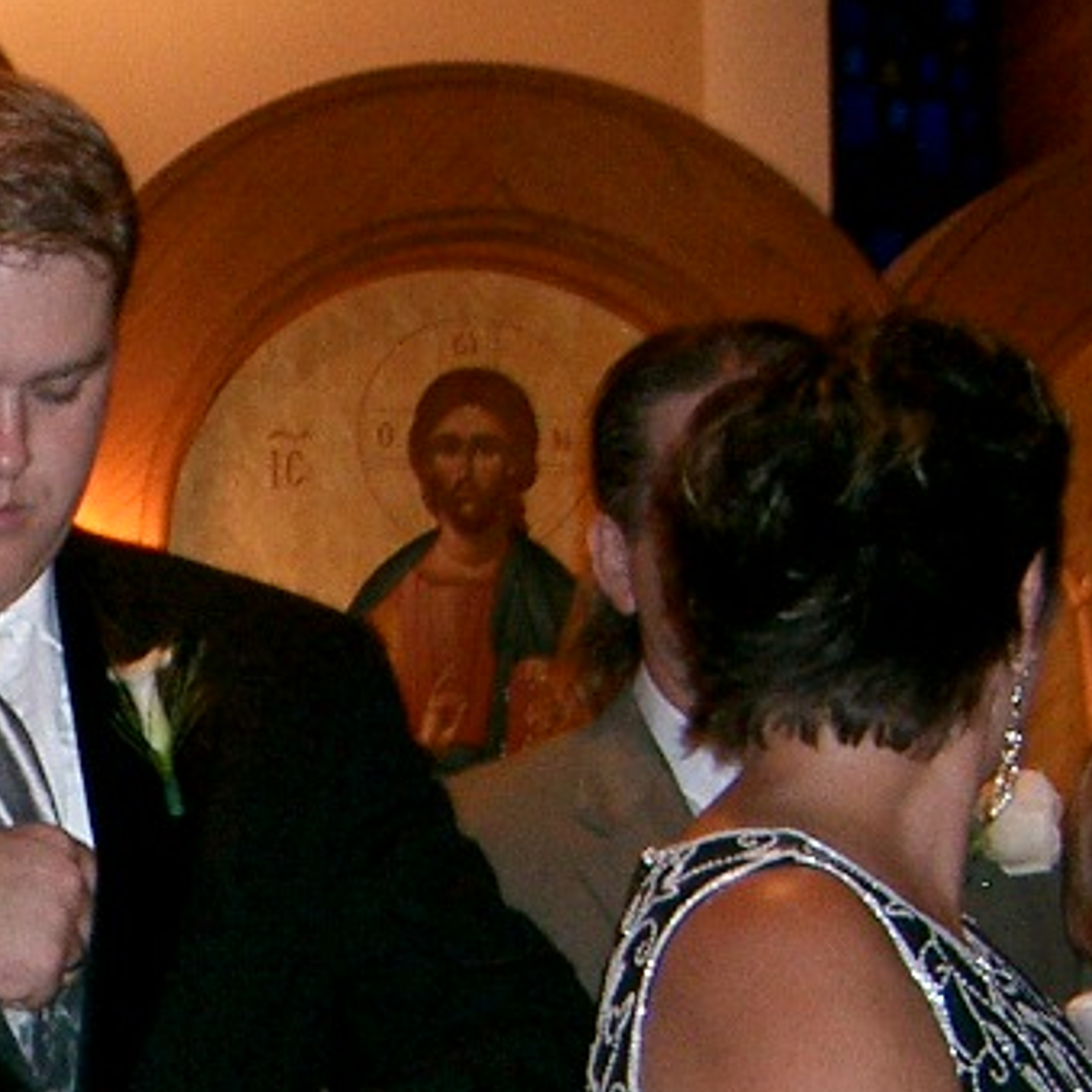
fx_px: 4640
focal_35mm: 130
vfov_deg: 13.2
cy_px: 1166
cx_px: -490
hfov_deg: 12.8
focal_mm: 8
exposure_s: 1/50
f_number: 2.8
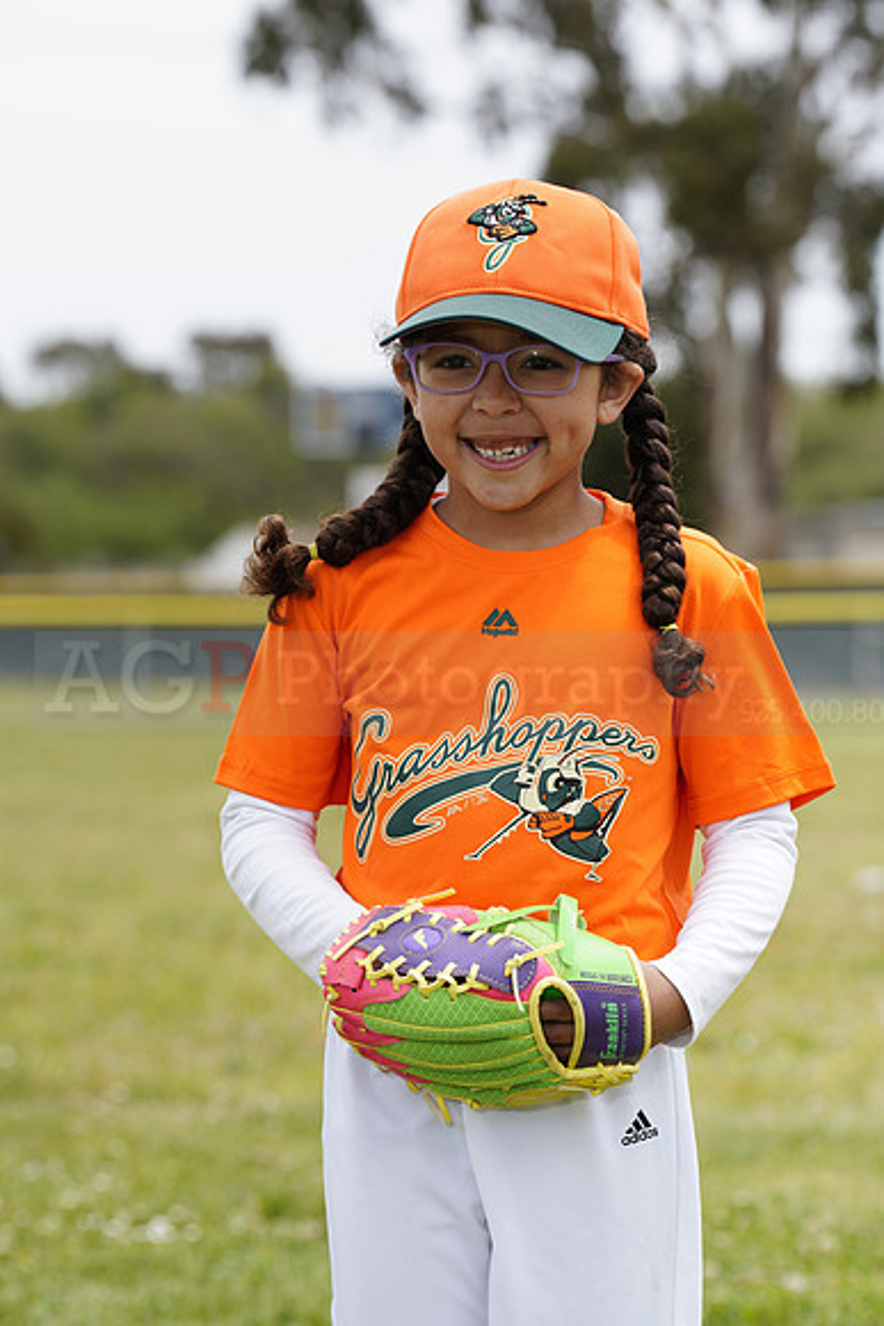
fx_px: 5889
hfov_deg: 8.6
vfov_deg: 12.8
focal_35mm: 160
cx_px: 442
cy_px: 663
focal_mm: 160
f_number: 7.1
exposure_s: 1/250
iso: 100
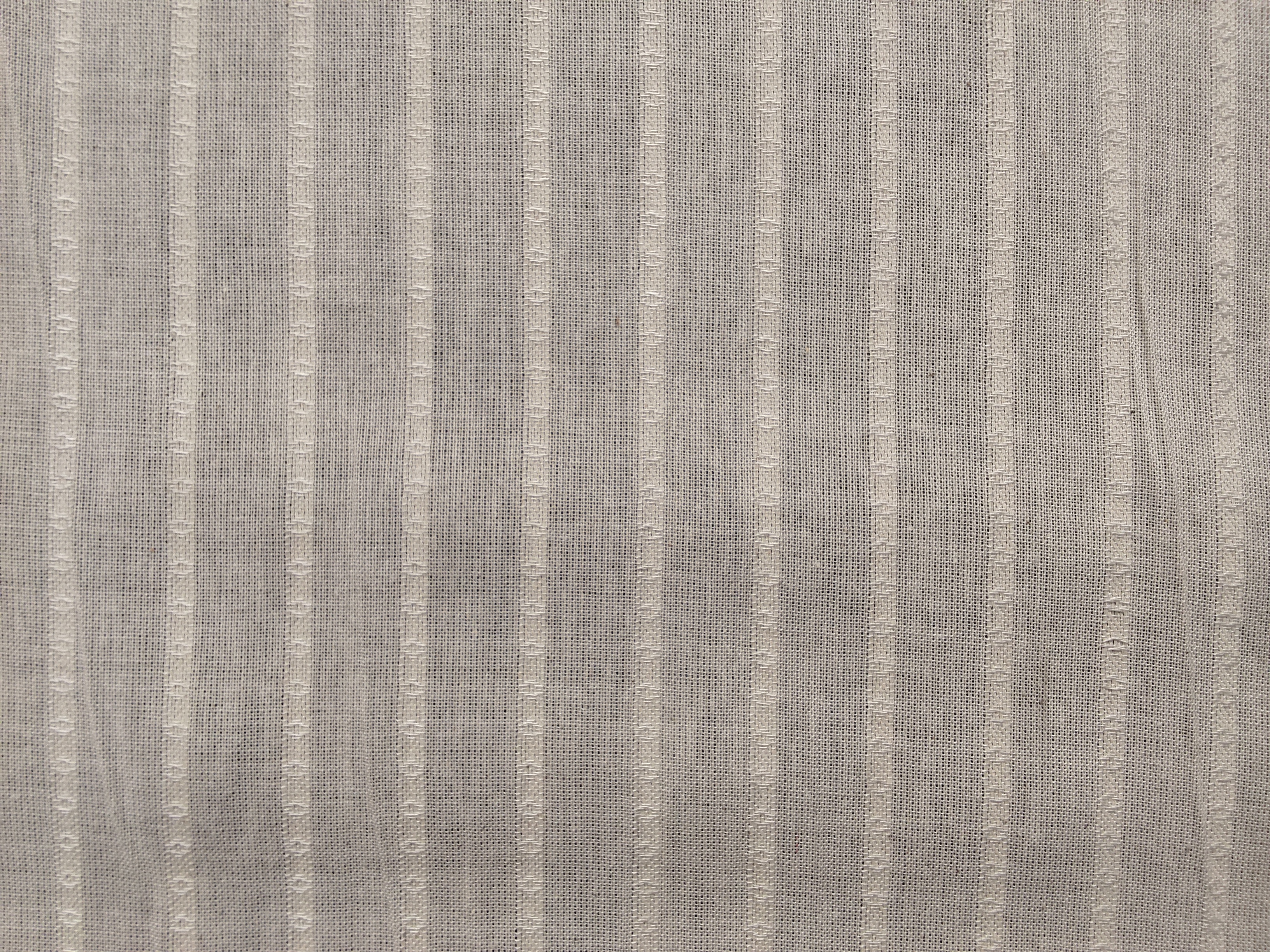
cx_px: 635
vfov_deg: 53.1
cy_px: 476
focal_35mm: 26
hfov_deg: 67.3
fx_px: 954
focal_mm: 2.78
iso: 80
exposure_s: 1/100
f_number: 2
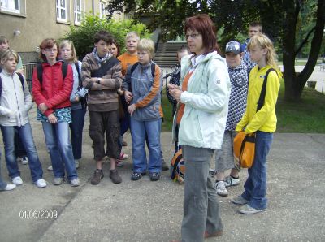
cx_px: 162
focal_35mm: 36
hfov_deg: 51.5
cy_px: 121
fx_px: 337
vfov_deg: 39.5
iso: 100
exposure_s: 1/114
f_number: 2.8
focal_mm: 6
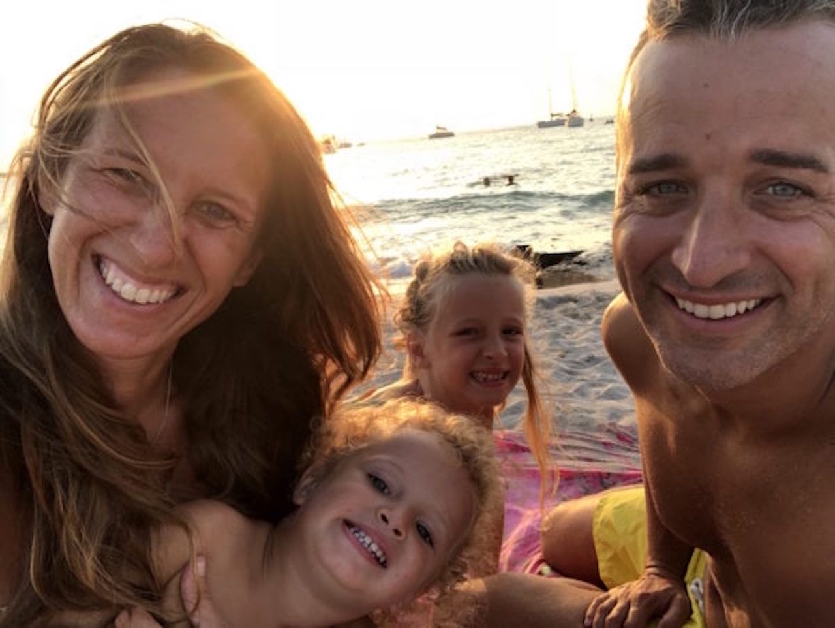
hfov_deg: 56.8
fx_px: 772
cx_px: 418
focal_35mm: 32
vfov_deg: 44.2
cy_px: 314
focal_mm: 2.87
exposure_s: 1/120
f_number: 2.2
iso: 40
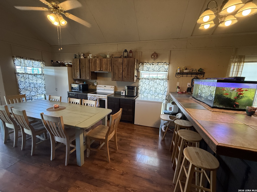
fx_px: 104
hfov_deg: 102.1
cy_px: 96
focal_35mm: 14
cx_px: 128
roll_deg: -1.8
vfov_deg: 85.7
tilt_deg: -9.4
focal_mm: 2.22
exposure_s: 1/120
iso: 400
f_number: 2.2
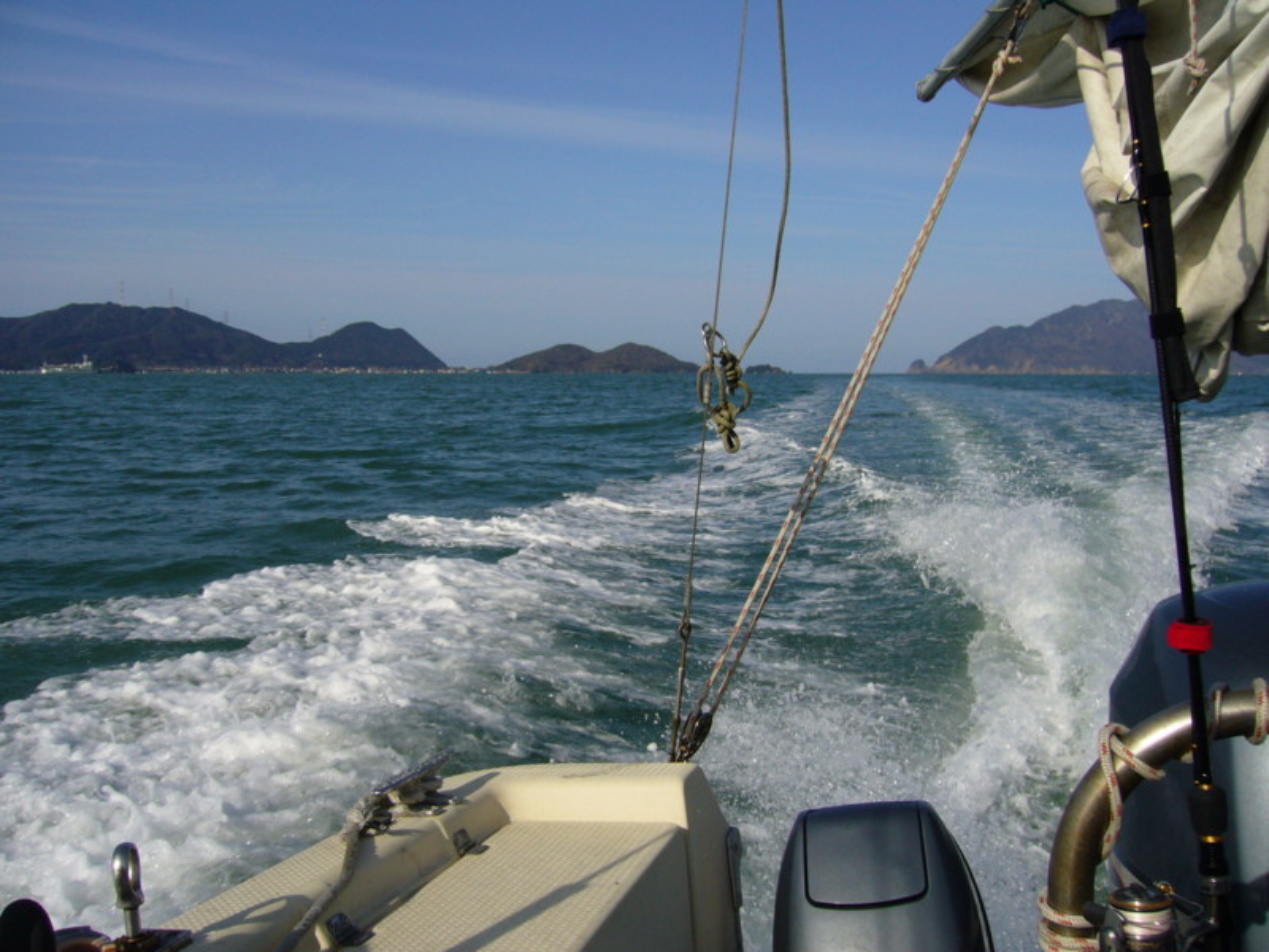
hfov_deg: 52.6
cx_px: 634
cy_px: 476
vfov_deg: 40.7
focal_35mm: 35
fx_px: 1283
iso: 80
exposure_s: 1/800
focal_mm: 5.8
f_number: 5.6
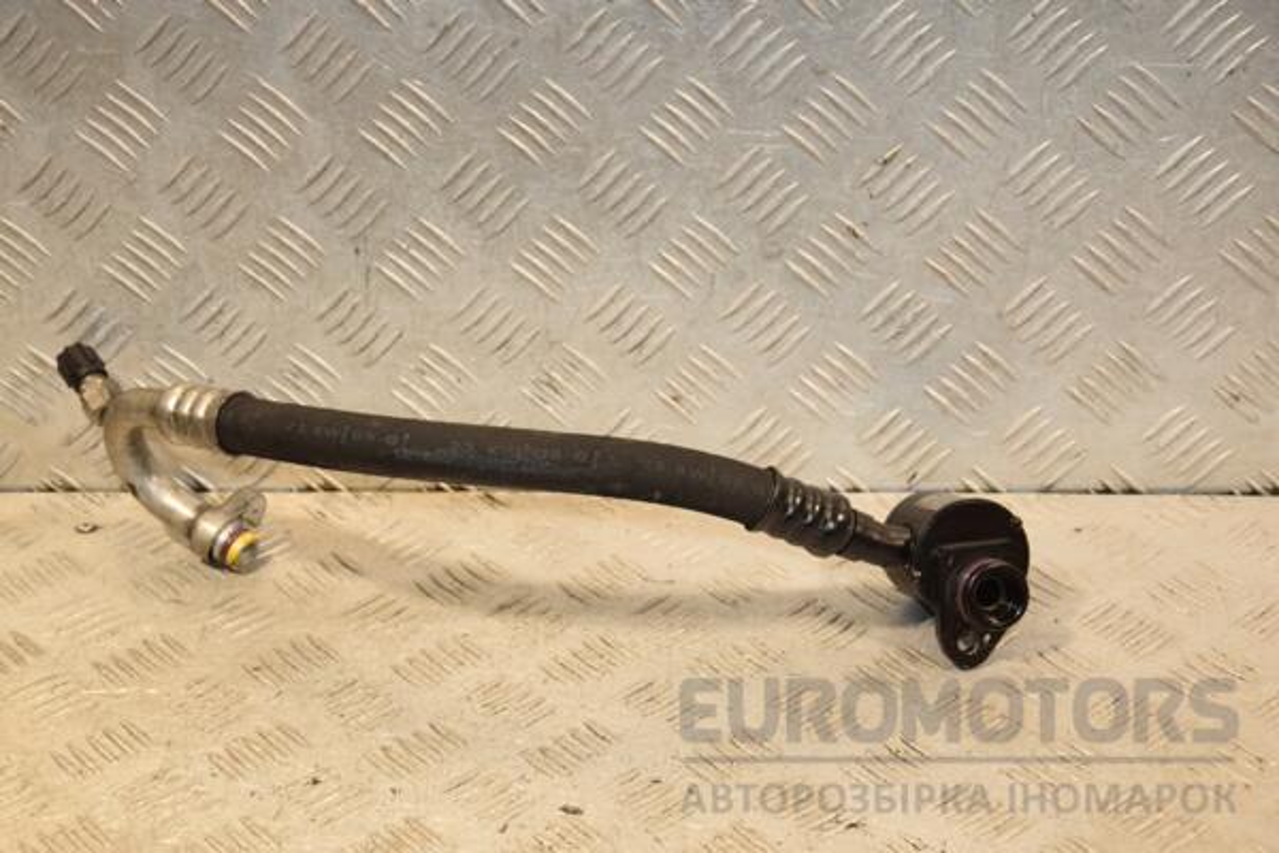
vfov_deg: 18.2
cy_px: 426
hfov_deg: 27.0
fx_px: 2664
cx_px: 640
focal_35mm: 75
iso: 800
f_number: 5.6
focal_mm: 50
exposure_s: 1/200
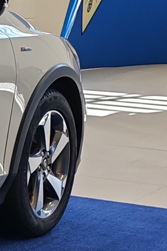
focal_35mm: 180
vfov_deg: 11.4
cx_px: -458
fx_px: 1252
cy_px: 145
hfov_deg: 6.4
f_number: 1.9
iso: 80
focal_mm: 6.12
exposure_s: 1/100
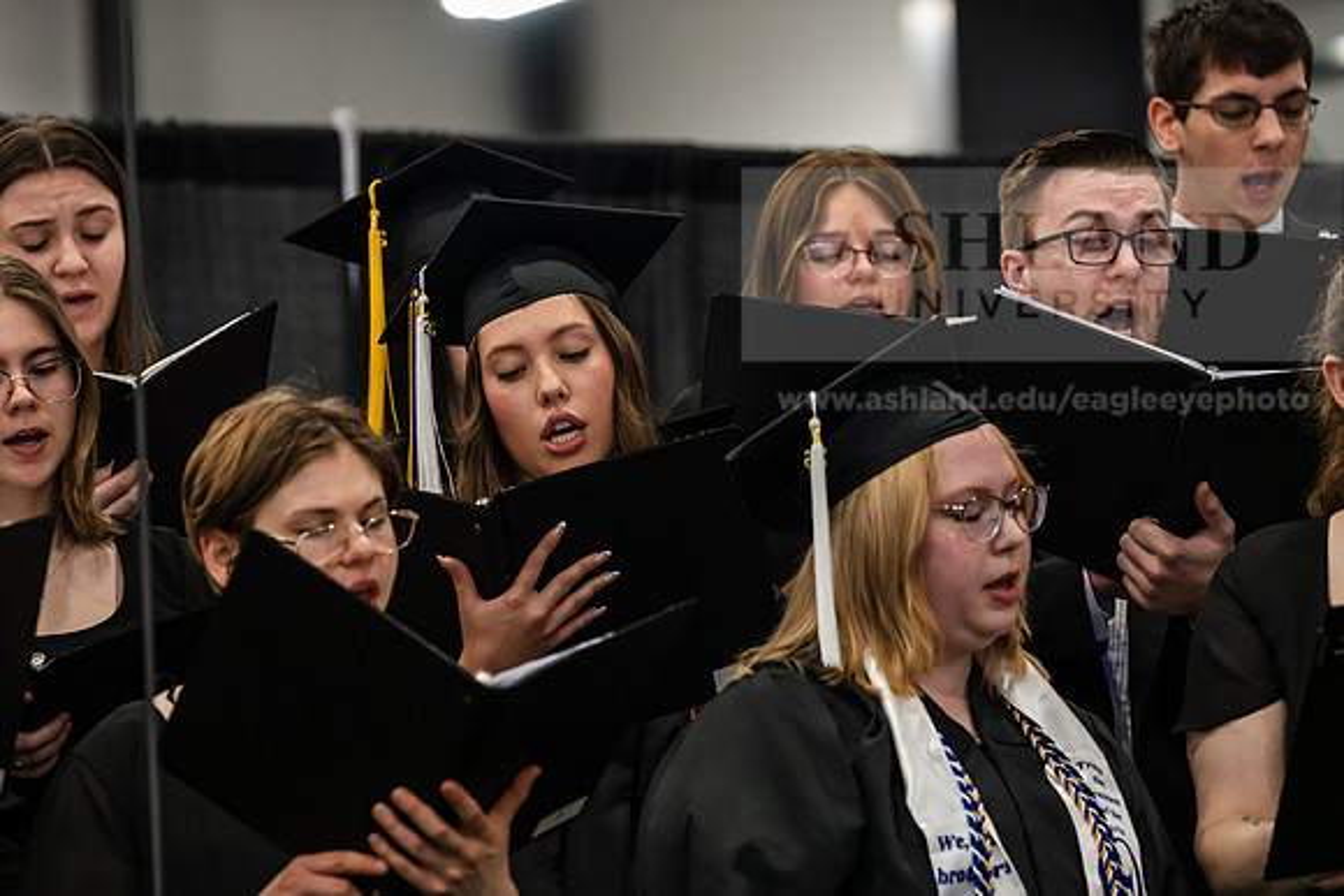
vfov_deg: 6.9
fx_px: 7468
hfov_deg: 10.3
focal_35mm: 200
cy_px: 448
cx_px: 672
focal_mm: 200
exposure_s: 1/200
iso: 4000
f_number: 5
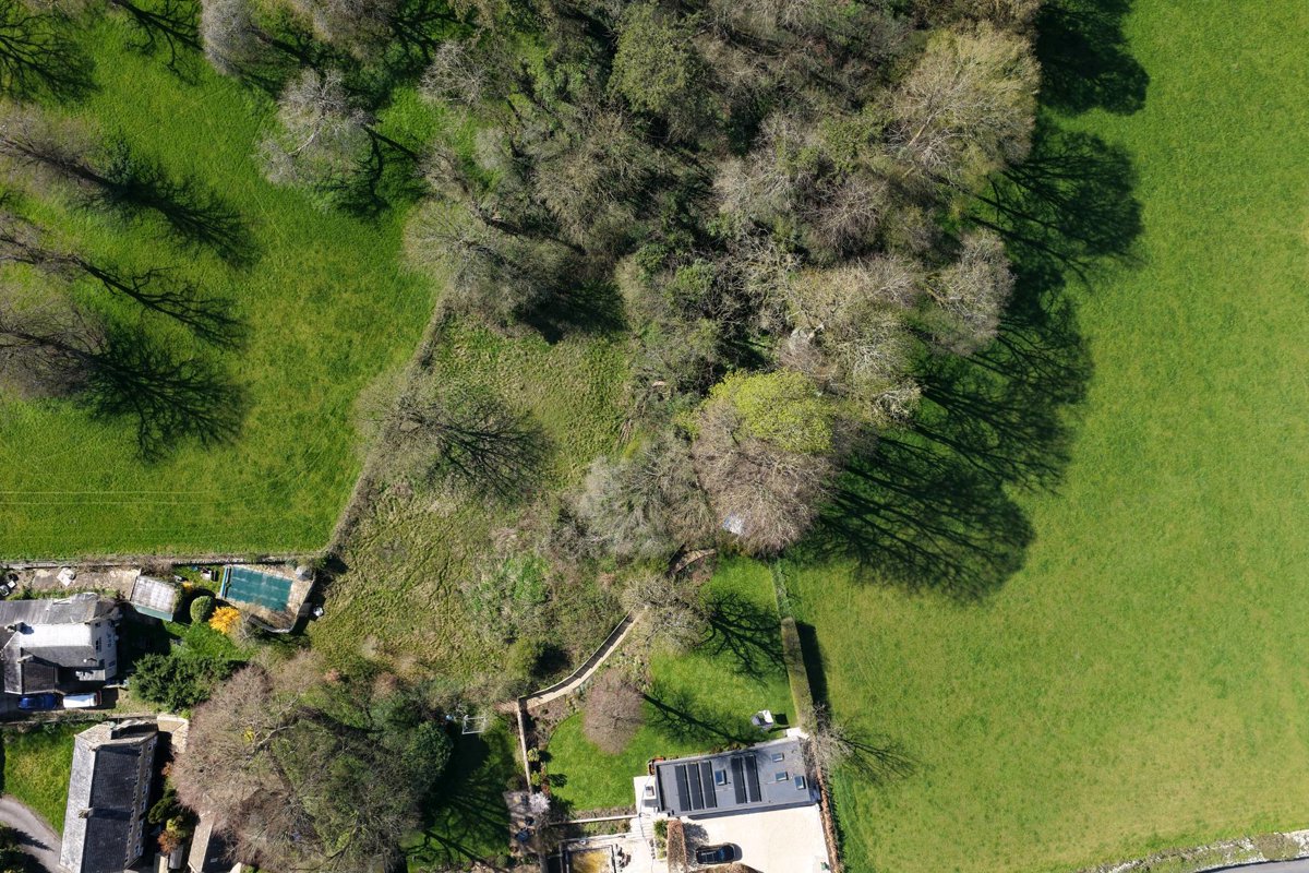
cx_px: 654
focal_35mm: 28
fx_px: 1018
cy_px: 436
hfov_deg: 65.5
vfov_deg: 46.4
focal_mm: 14.45
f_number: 2.8
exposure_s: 1/640
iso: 125
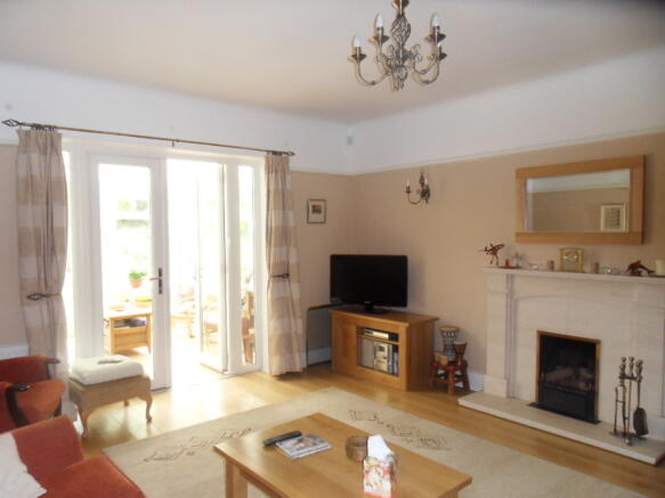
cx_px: 332
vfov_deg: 56.8
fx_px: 461
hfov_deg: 71.6
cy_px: 249
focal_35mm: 24
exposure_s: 1/30
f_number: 3.3
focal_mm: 4.2
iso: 200
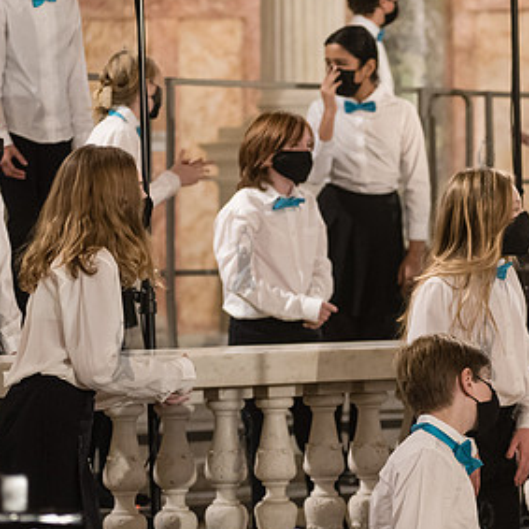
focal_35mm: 150
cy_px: 349
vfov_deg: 11.6
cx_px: 484
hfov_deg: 11.6
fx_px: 2593
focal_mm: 86
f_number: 4
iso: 4000
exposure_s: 1/200
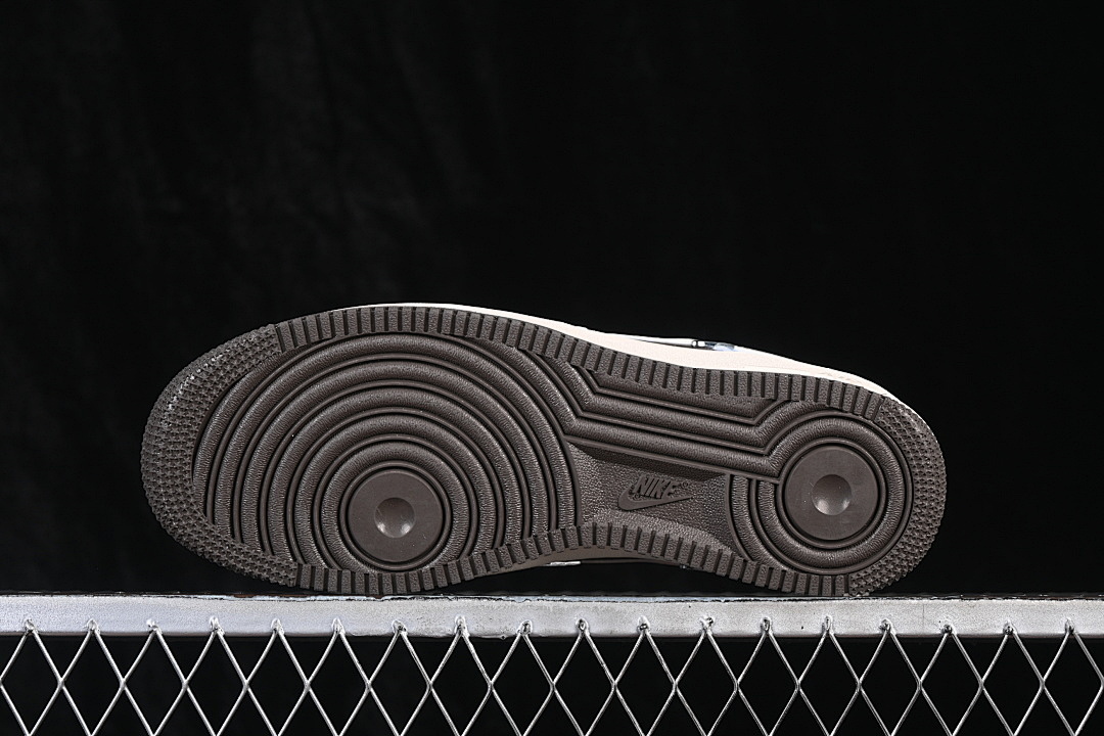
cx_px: 552
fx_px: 2300
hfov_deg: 27.0
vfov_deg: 18.2
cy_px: 368
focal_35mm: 75
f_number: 6.3
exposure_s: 1/60
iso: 160
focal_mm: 50
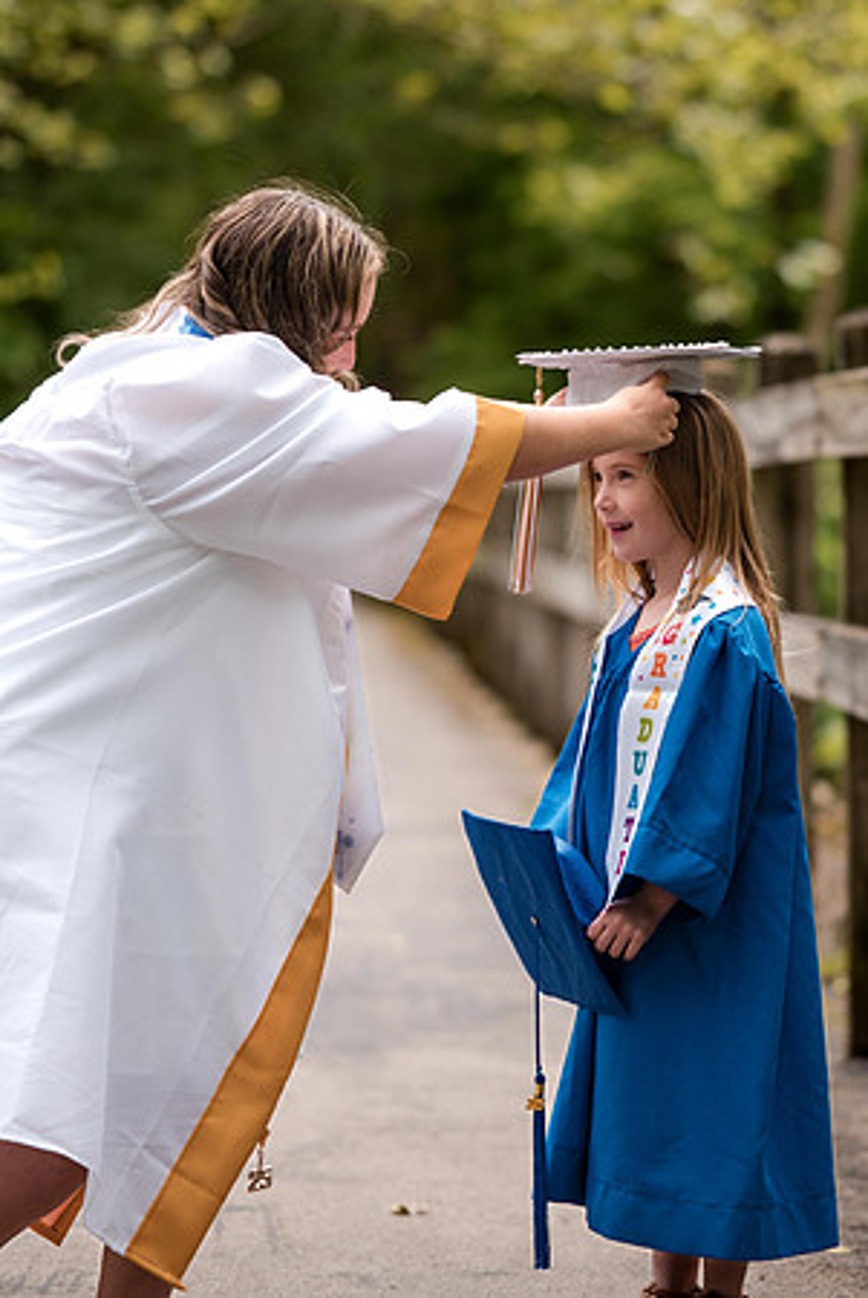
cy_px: 583
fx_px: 5141
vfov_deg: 14.4
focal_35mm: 142
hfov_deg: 9.6
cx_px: 606
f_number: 1.8
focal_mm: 85
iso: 50
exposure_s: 1/500
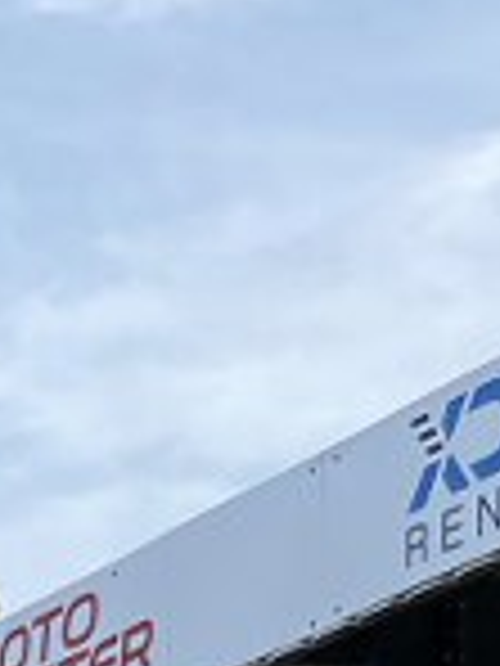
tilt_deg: -2.1
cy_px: 1764
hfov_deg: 6.7
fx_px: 3601
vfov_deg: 9.1
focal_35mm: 187
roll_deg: +0.9
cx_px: -1313
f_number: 1.8
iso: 32
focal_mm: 4.25
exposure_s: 1/1043
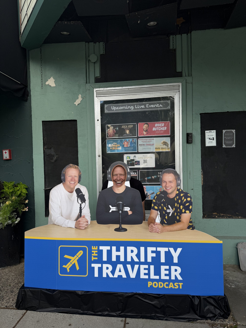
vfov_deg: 71.6
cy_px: 164
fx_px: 227
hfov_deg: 56.8
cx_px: 123
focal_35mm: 24
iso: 80
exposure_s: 1/765
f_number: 1.78
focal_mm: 6.76
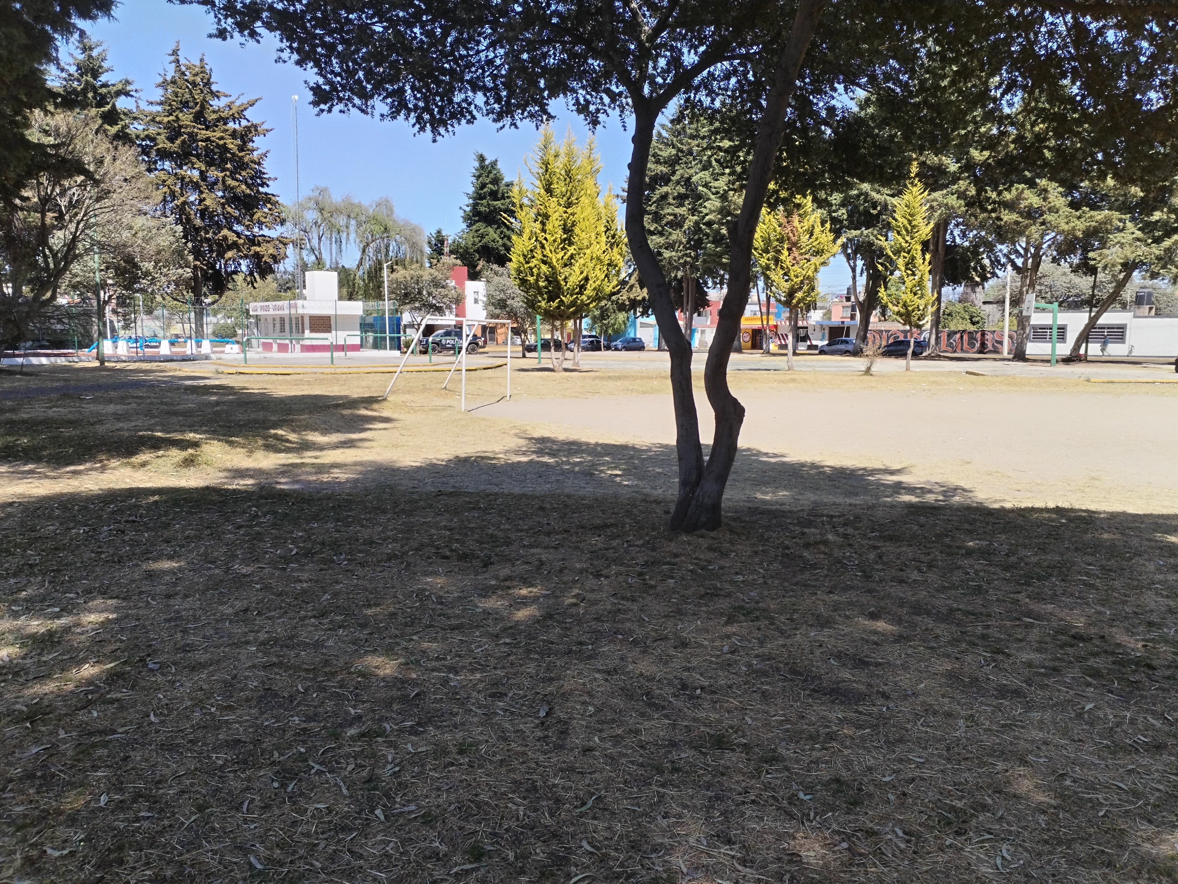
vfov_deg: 48.2
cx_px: 589
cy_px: 442
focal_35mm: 29
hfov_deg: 61.7
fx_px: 987
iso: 100
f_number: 1.8
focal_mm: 4.75
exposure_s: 1/775
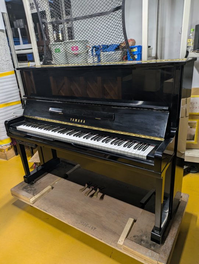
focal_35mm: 25
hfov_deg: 54.9
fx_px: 191
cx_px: 100
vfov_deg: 69.4
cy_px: 132
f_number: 1.89
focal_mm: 5.43
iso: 117
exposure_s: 1/25
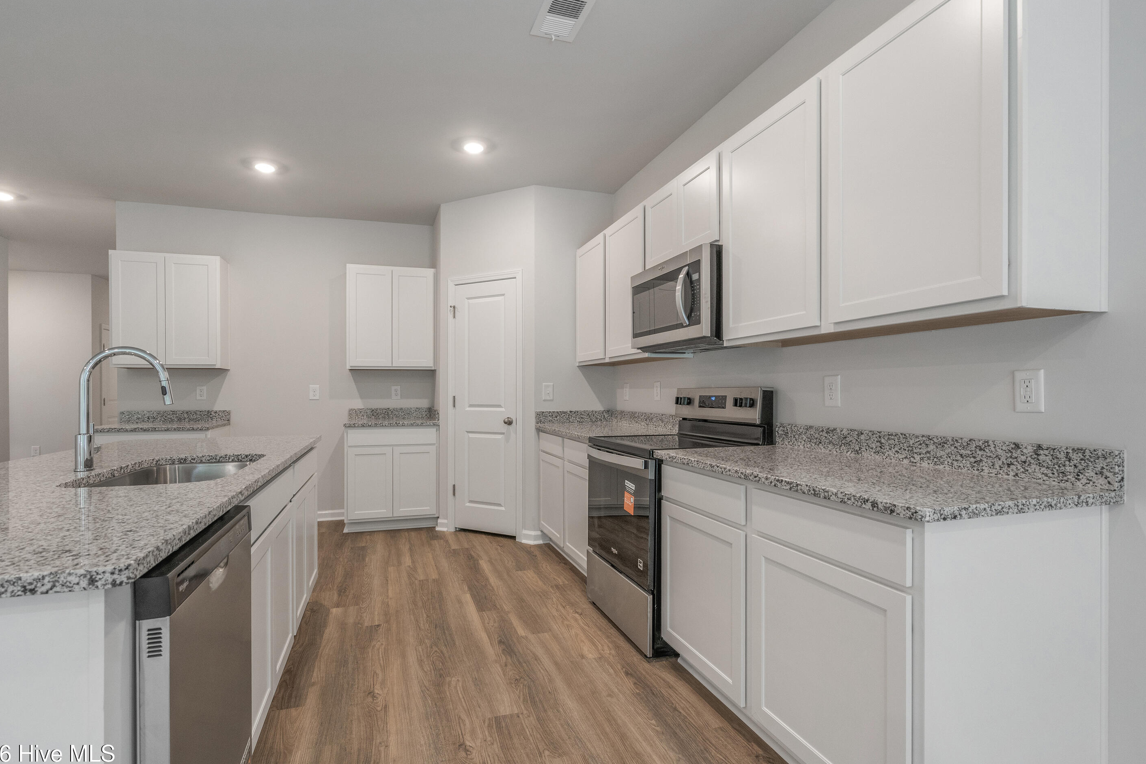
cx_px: 551
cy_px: 385
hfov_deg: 93.2
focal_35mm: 17
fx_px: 541
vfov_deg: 70.4
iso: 1250
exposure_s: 1/60
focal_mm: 16
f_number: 8
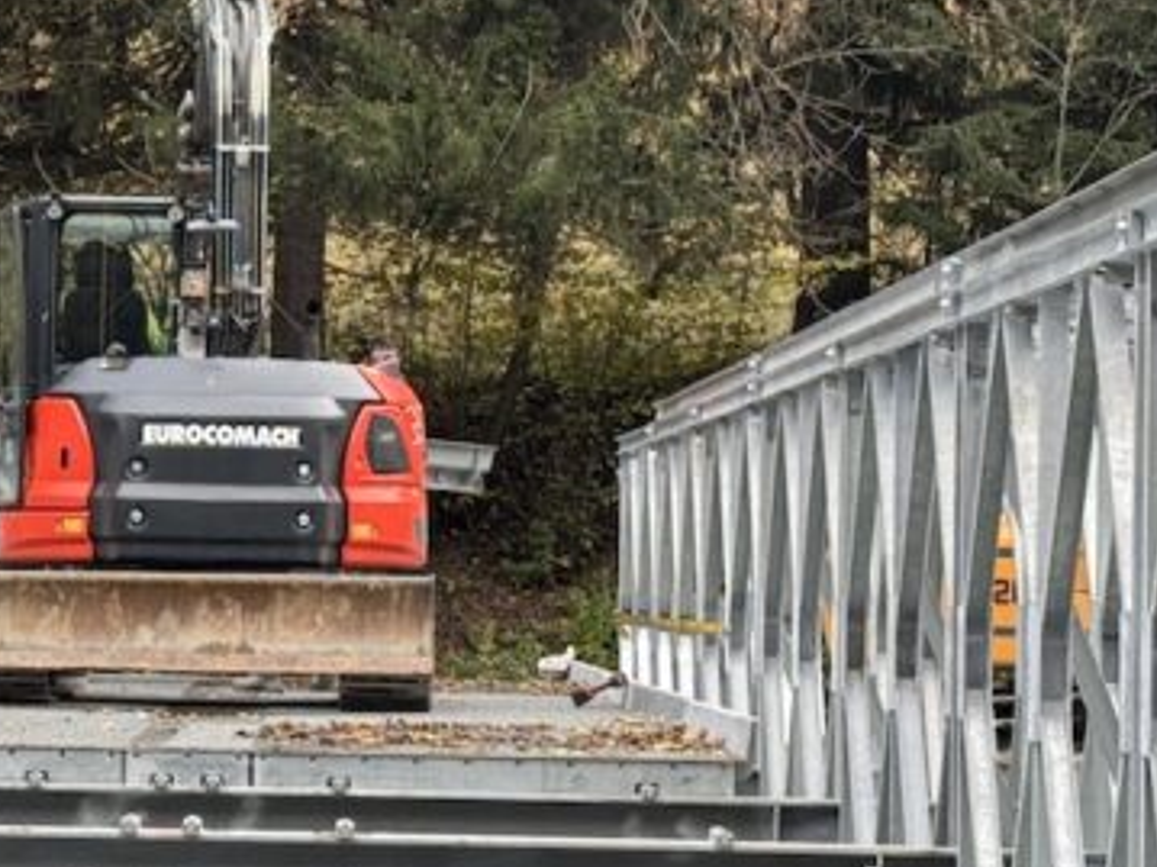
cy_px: 374
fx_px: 4578
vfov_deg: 10.8
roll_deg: -0.9
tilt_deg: +2.7
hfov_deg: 14.3
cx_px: 155
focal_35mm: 137
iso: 64
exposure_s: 1/121
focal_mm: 6.76
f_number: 1.78
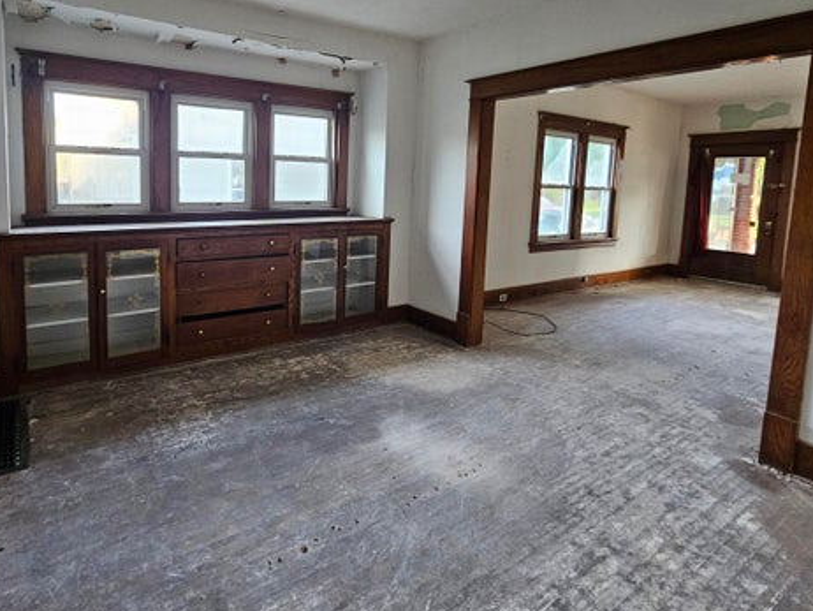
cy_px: 225
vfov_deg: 70.4
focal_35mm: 18
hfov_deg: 86.4
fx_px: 423
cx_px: 317
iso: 400
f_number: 2.2
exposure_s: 1/60
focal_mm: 2.2
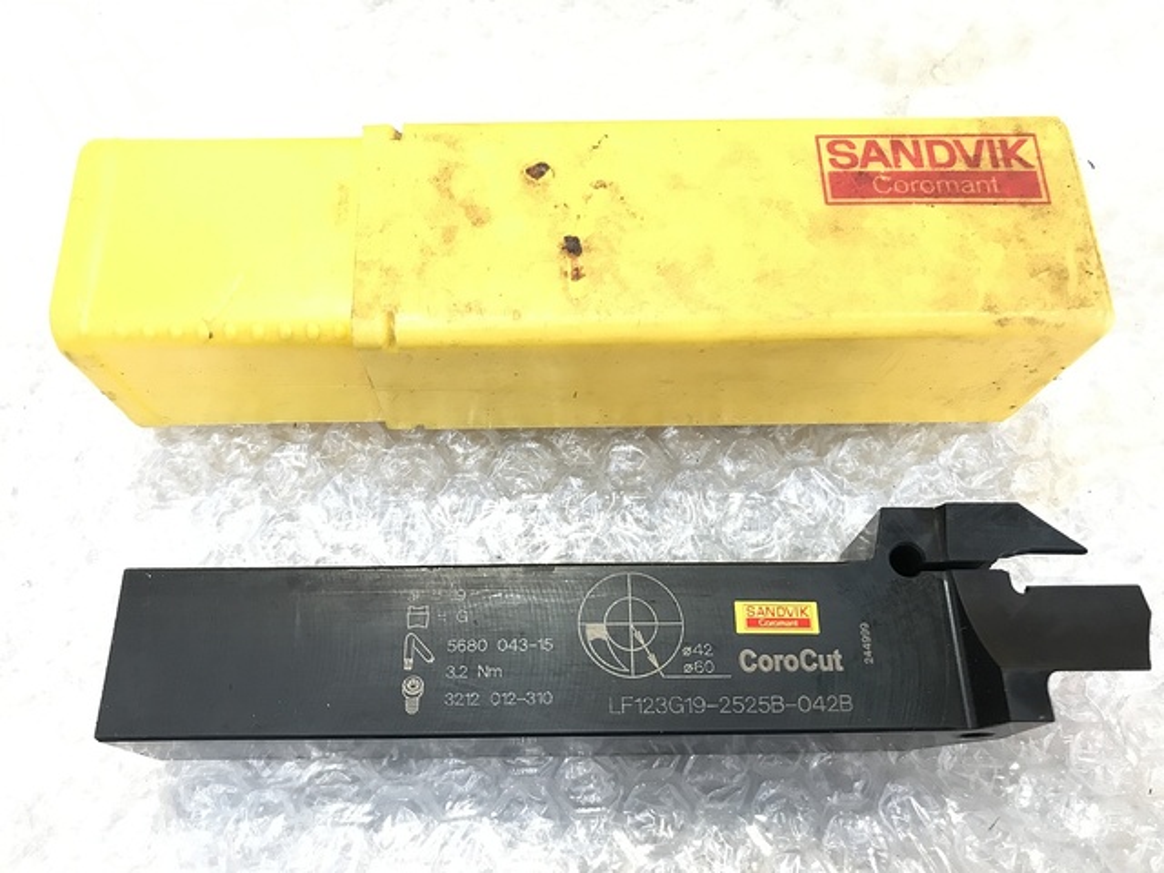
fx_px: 942
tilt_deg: -68.7
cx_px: 582
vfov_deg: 49.7
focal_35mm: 28
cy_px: 436
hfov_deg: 63.4
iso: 40
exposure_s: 1/17
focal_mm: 3.99
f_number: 1.8
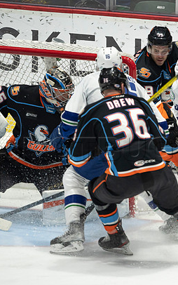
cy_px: 116
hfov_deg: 1.2
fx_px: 8780
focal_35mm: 1132
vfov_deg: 1.9
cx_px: 186
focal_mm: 600
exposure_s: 1/640
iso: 1600
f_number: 4
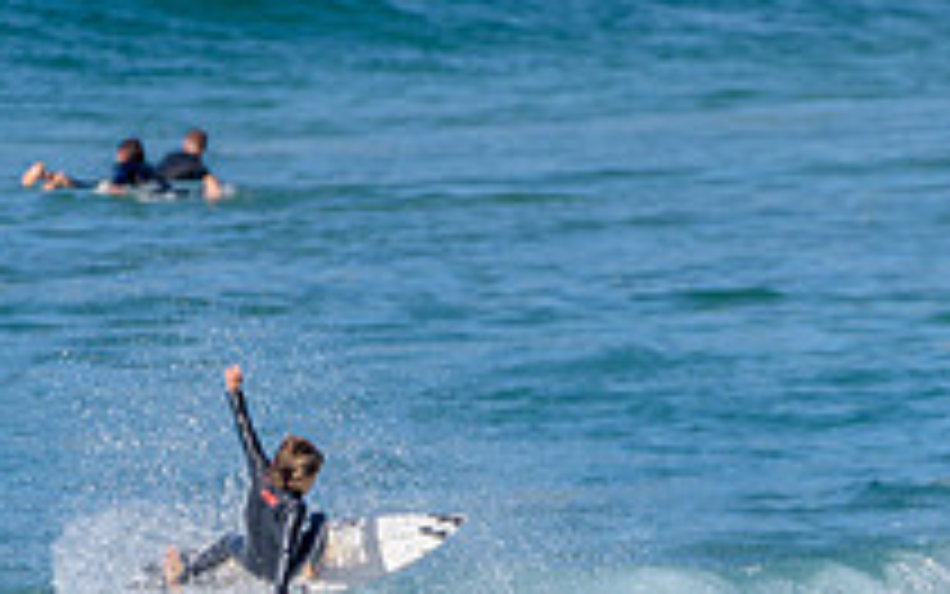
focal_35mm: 1402
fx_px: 36308
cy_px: 664
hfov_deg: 1.5
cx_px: 522
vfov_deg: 0.9
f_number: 5.6
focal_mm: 500
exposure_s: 1/2000
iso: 160
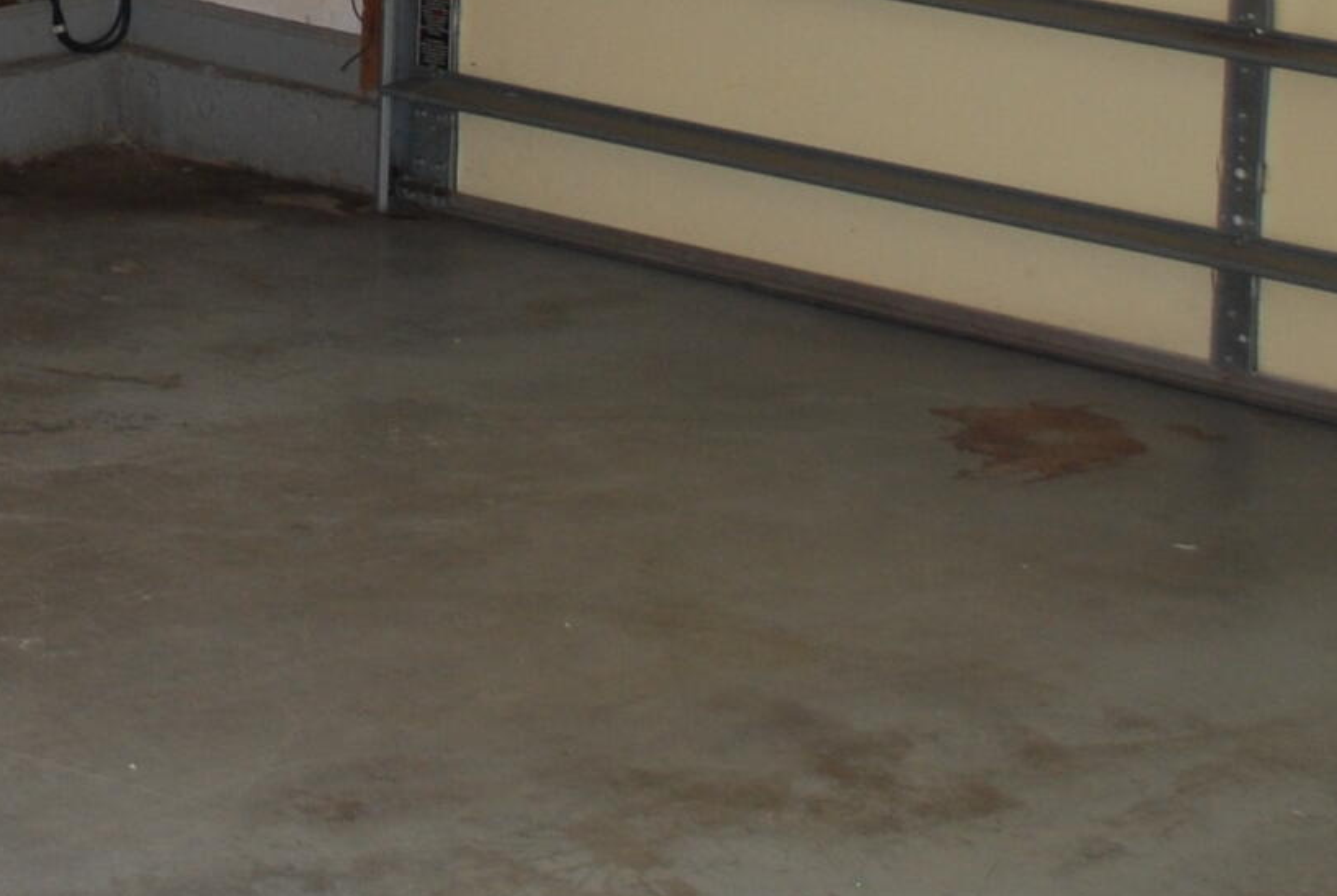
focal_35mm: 132
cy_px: -647
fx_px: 4909
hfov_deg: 14.8
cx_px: -409
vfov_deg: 9.9
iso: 250
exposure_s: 1/60
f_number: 4.2
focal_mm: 24
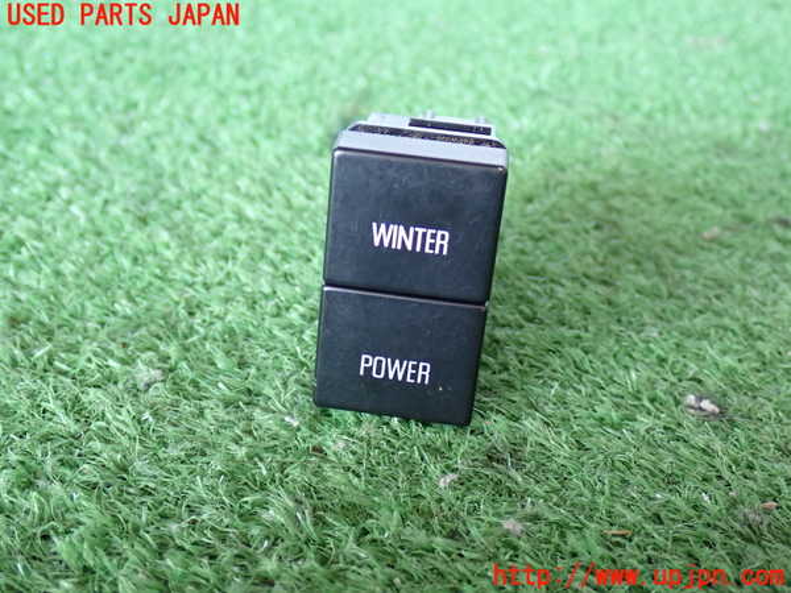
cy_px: 296
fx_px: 1074
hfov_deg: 40.4
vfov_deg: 30.9
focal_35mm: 47
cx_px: 396
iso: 400
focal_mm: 8.4
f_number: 3.1
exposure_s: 1/50
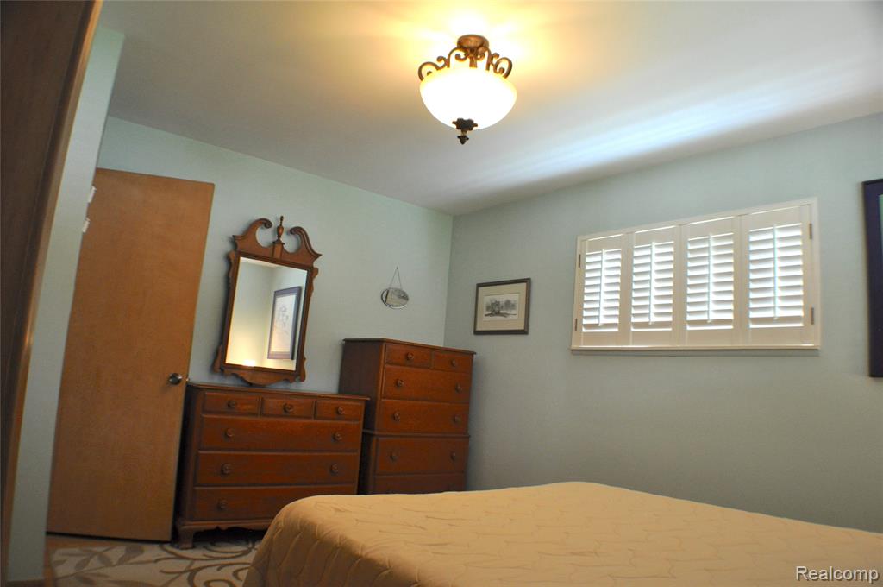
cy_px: 294
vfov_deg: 43.5
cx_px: 442
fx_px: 735
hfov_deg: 62.0
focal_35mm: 30
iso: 800
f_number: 3.8
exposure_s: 1/125
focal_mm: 20
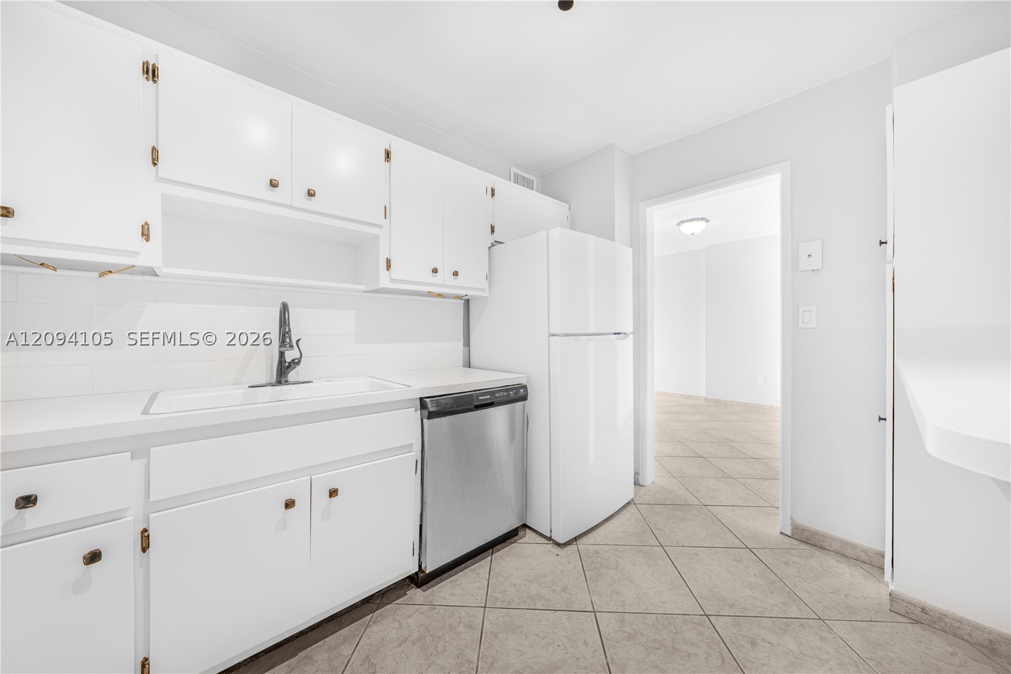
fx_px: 337
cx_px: 506
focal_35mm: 12
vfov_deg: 90.0
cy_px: 337
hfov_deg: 112.6
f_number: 8
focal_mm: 12
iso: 100
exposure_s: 1.3
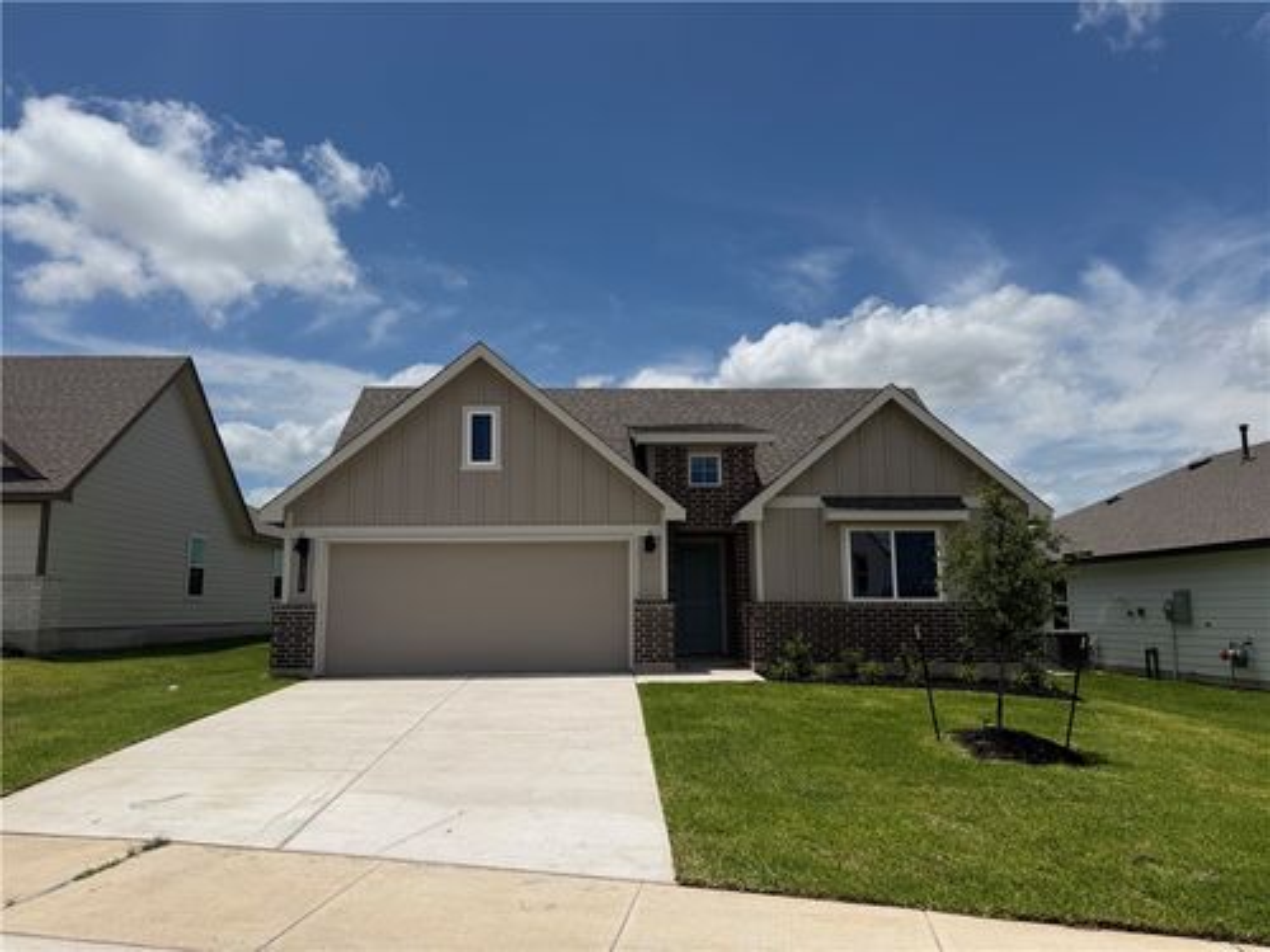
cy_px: 476
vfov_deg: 56.8
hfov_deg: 71.6
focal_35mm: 24
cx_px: 635
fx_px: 881
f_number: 1.78
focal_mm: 6.76
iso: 80
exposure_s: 1/11905
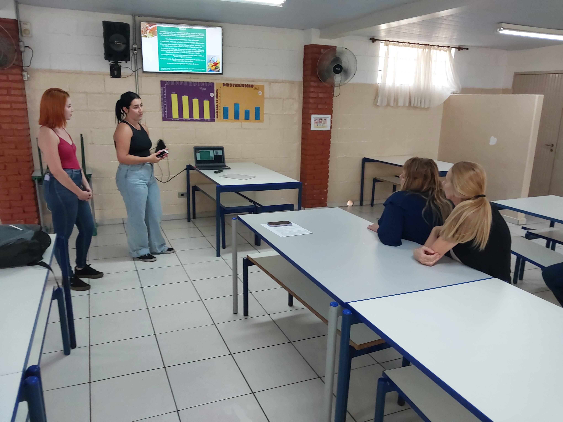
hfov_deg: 60.0
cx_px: 282
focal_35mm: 30
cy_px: 211
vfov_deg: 46.8
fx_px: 488
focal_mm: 4.6
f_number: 1.8
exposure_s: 1/120
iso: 250
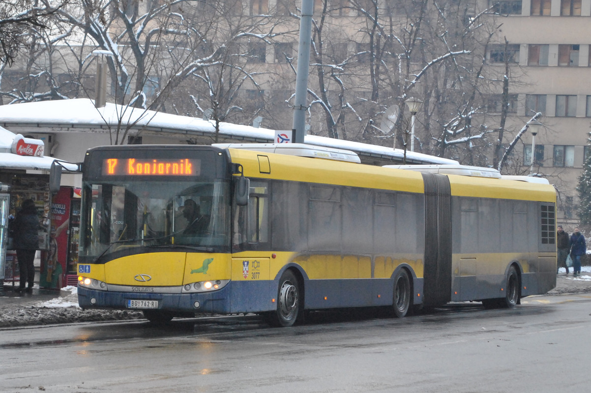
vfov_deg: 16.5
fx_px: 1354
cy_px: 196
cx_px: 296
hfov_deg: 24.6
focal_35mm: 82
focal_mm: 55
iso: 800
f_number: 5.6
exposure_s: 1/320
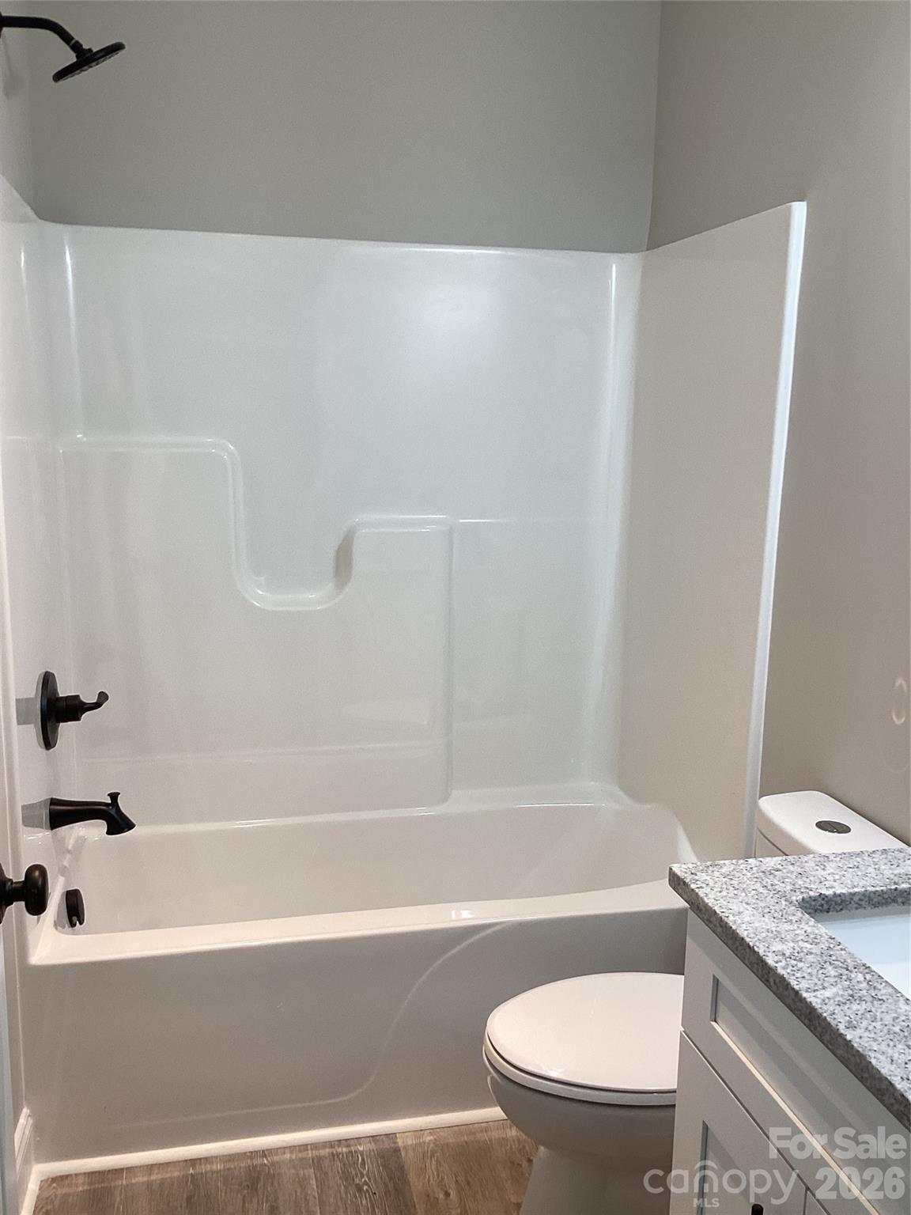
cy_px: 608
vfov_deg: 58.4
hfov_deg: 45.4
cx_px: 456
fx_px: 1088
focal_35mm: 31
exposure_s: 1/50
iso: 50
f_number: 2.4
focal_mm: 3.3
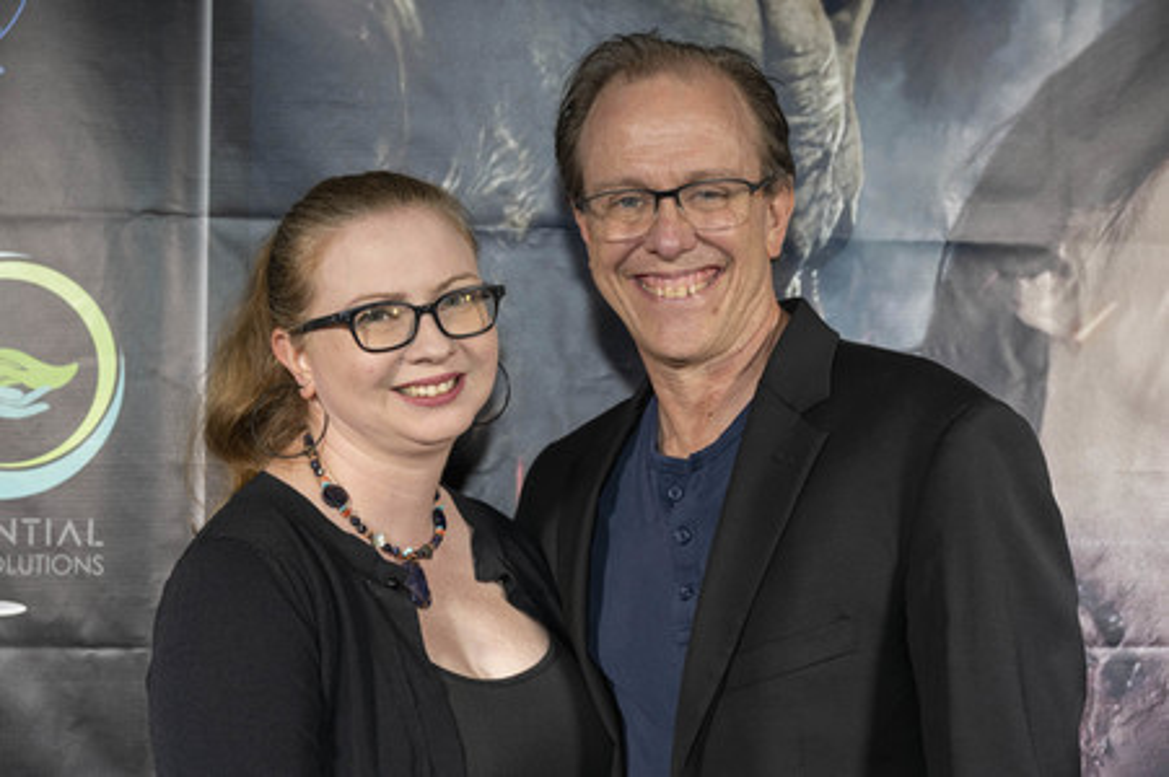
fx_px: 1914
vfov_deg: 23.0
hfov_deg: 34.0
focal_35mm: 59
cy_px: 388
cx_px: 584
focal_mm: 59
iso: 800
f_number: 5.6
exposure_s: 1/200
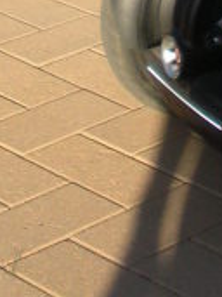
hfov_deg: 6.6
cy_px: -443
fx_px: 1926
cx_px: 205
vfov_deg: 8.1
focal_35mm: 225
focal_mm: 6.3
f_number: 3.5
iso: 88
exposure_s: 1/400
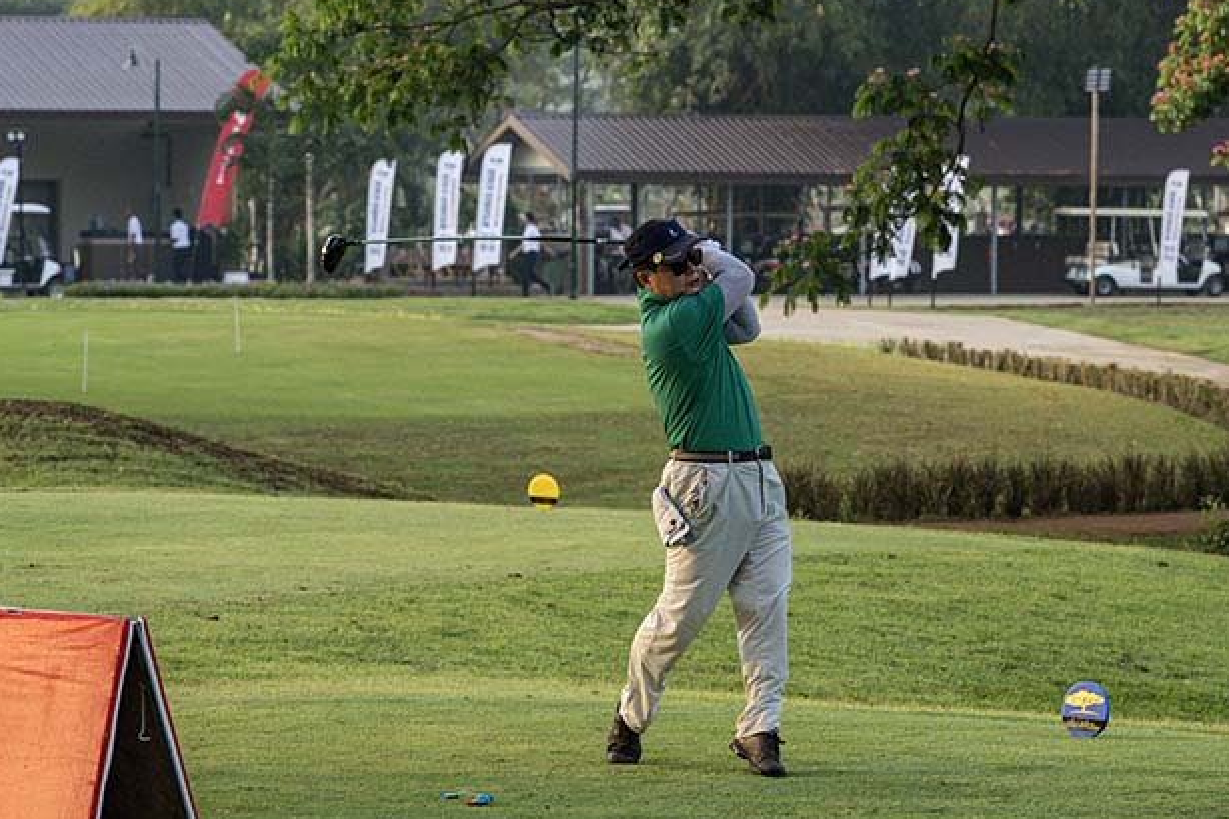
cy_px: 487
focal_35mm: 172
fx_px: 5870
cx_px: 344
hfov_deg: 11.9
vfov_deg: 8.0
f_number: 5.6
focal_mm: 110
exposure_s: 1/2500
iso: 4000
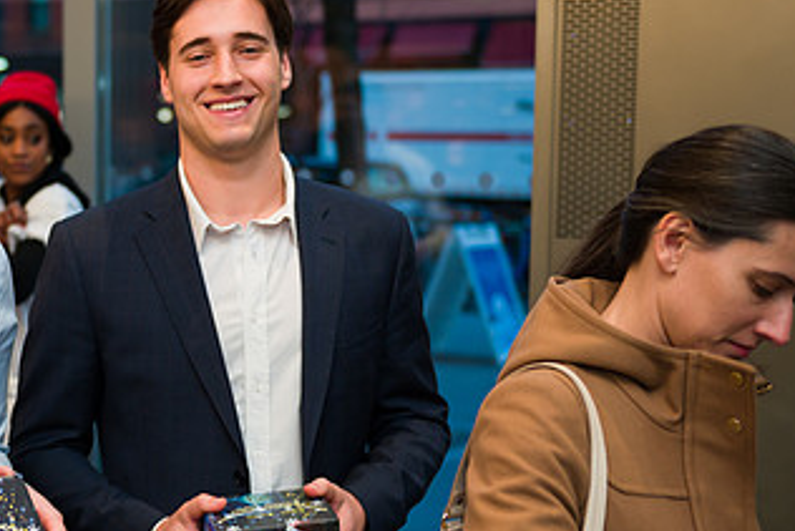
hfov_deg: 25.6
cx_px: 113
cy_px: 294
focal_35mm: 77
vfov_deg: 17.7
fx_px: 1701
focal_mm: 42
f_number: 3.2
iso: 400
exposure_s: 1/200
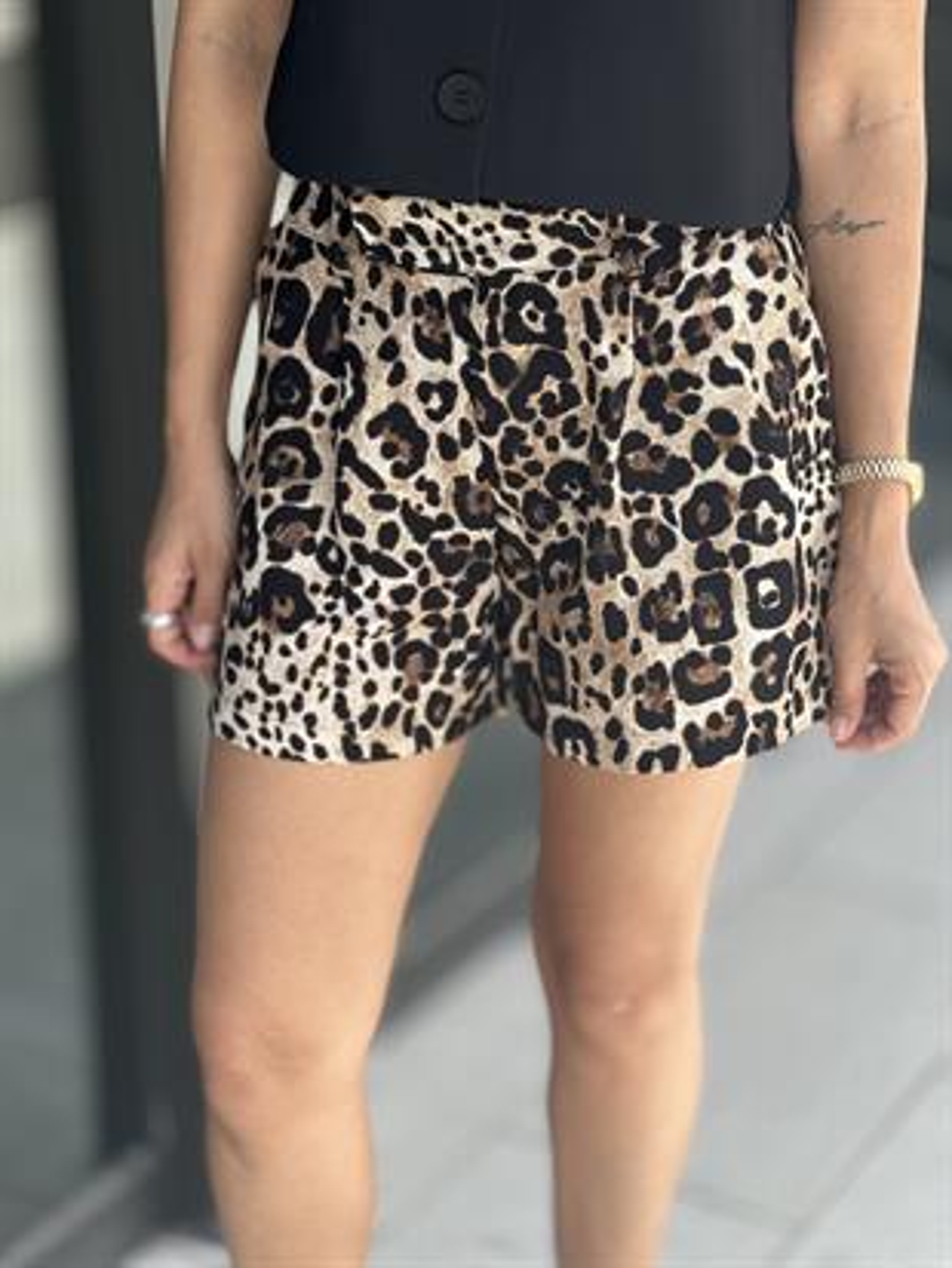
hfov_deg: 19.1
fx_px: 2822
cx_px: 476
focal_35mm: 77
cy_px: 634
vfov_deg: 25.3
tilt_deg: -22.8
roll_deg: +0.0
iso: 25
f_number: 2.8
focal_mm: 9
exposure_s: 1/139
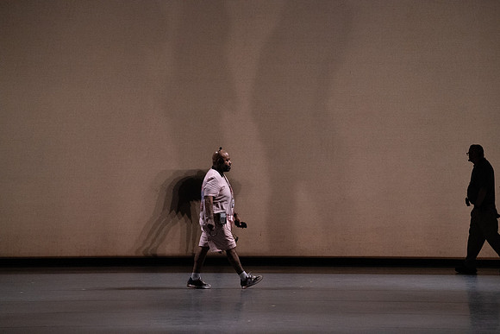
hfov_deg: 11.3
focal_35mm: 182
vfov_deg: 7.5
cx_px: 250
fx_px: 2528
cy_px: 167
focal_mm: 182
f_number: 6.3
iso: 12800
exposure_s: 1/500
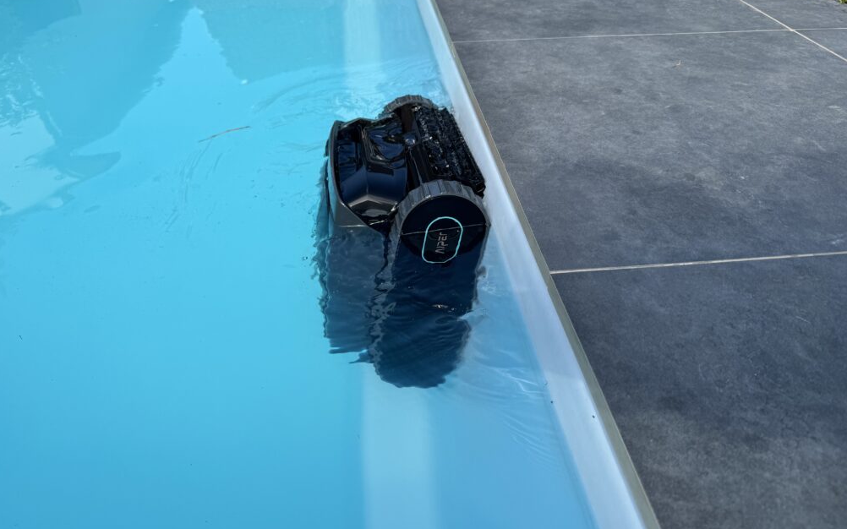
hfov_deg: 70.4
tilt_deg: -35.5
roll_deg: +3.8
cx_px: 415
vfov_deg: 47.5
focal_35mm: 26
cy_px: 234
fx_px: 600
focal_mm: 6.76
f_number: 1.78
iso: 80
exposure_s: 1/2959
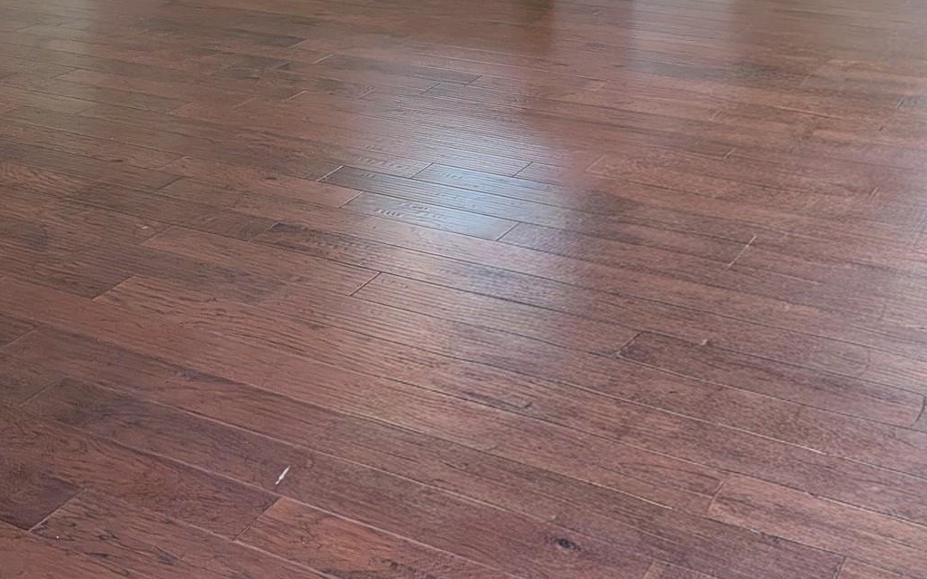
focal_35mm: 51
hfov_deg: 39.5
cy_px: -103
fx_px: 1288
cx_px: 520
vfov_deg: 23.3
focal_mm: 4.53
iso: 38
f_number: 1.7
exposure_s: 1/30
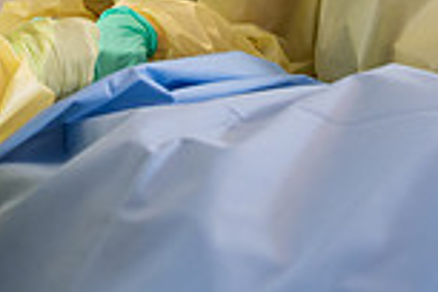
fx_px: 1107
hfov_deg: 22.2
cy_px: -139
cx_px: 112
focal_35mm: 91
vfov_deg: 14.1
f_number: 4
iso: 500
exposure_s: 1/200
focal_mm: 24
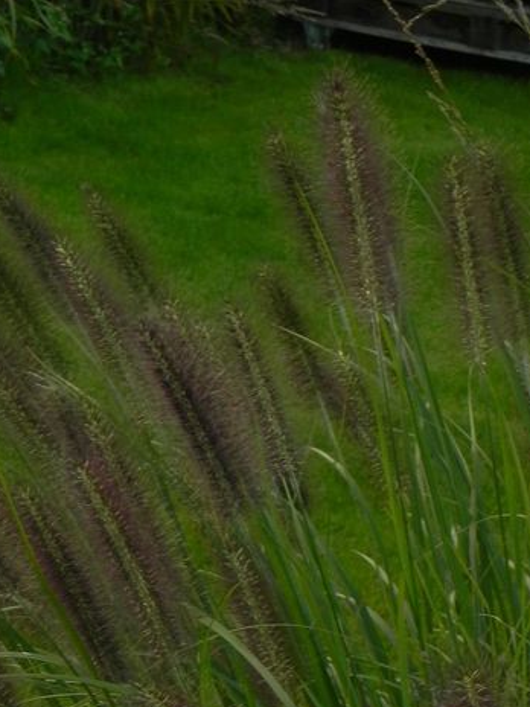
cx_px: 108
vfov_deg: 10.9
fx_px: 3695
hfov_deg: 8.2
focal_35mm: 181
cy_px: 582
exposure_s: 1/40
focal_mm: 18.8
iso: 160
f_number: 4.5
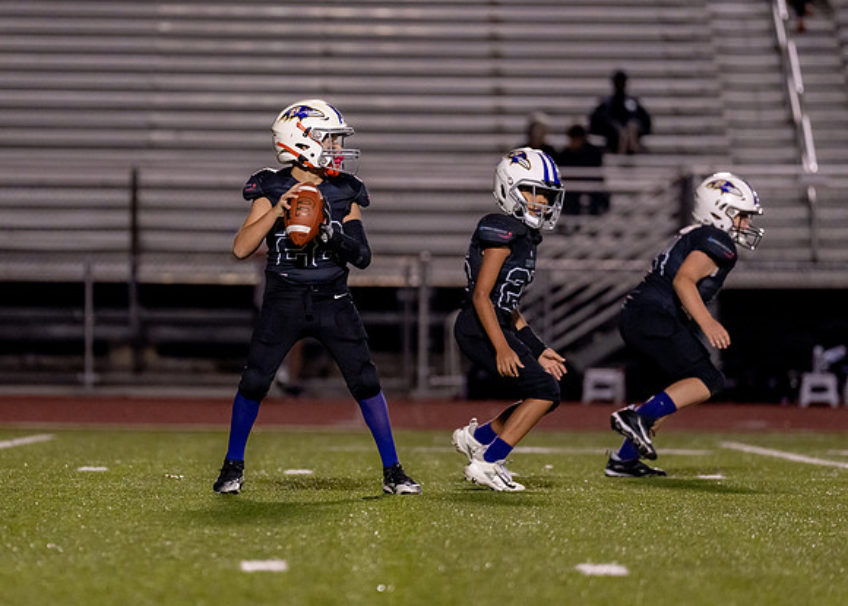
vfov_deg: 4.8
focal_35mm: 299
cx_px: 333
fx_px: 7197
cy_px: 279
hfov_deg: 6.7
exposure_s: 1/1000
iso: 2000
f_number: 2.8
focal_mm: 200
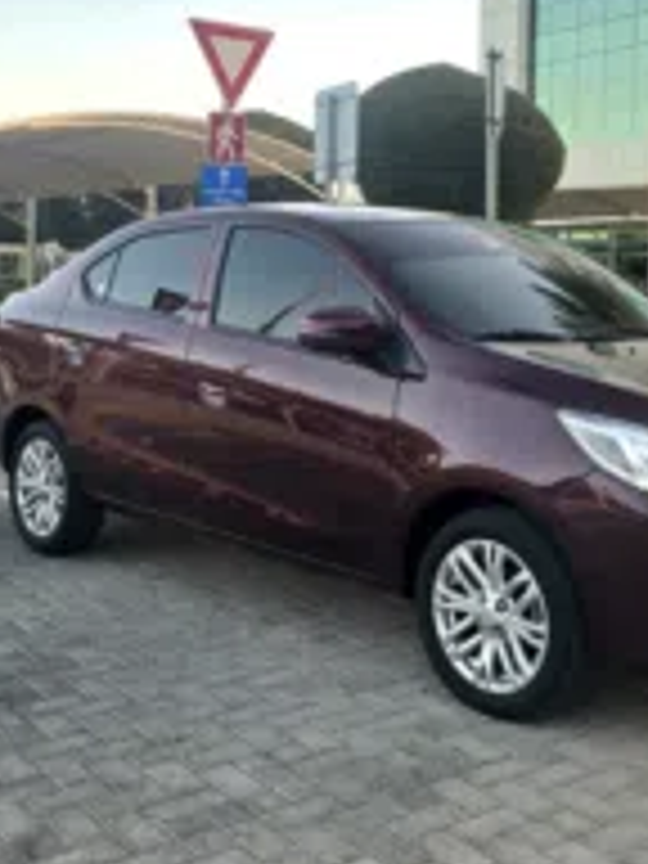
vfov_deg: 39.2
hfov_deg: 30.2
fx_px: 1198
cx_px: 382
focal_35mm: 48
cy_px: 292
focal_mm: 6.3
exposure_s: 1/182
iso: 32
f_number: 1.7
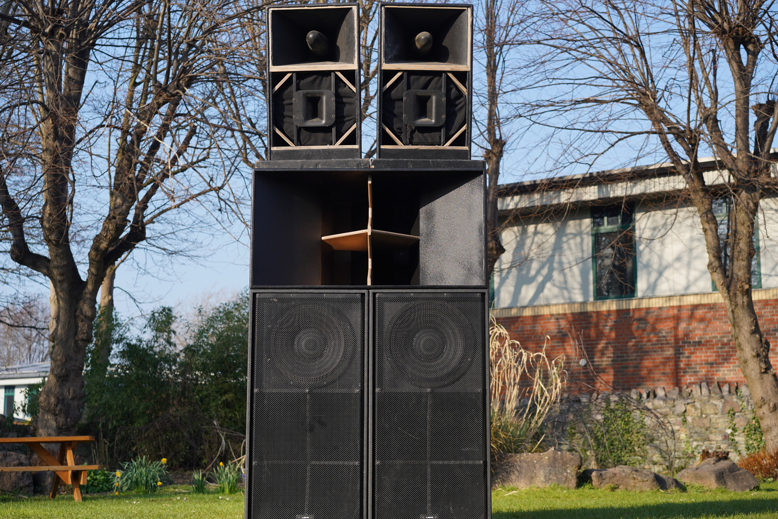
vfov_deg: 24.6
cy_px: 260
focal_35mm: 55
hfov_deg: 36.2
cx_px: 389
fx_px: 1189
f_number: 5
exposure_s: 1/400
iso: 100
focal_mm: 55
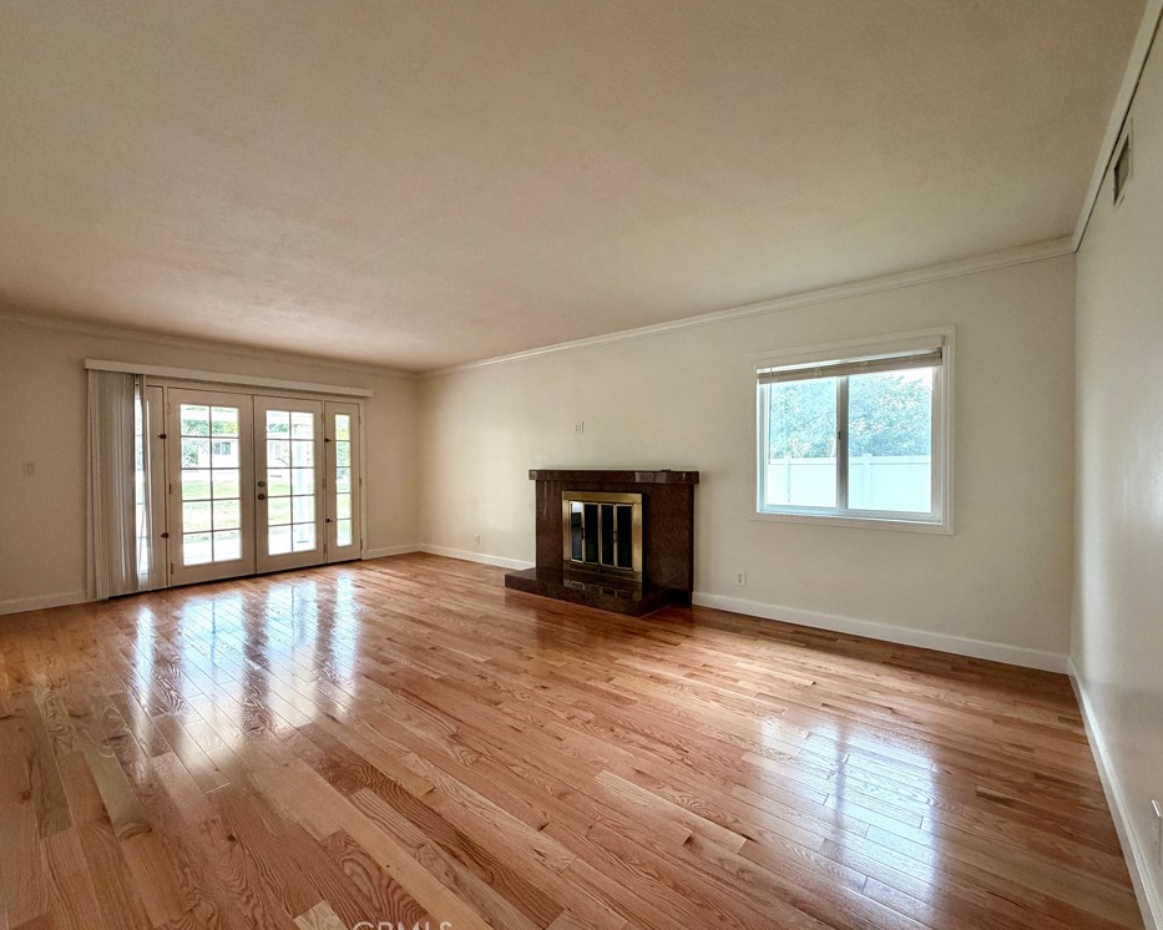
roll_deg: +0.3
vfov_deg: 84.0
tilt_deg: -1.9
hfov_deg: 96.8
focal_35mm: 15
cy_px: 472
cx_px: 582
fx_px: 516
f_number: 2.2
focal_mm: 2.22
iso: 320
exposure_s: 1/118
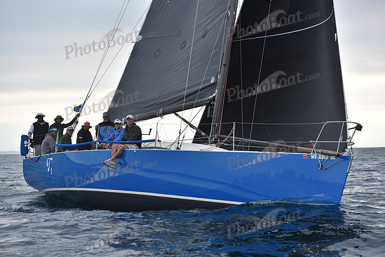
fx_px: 909
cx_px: 192
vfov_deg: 16.1
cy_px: 128
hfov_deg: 23.9
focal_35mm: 85
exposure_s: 1/800
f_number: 4.5
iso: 400
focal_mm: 85
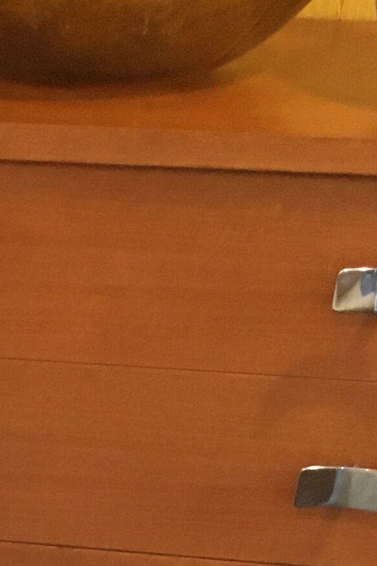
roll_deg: +0.0
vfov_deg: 13.1
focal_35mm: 138
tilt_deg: -36.3
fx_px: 2168
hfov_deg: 9.0
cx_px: -527
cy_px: 1078
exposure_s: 1/33
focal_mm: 4.15
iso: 160
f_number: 2.2
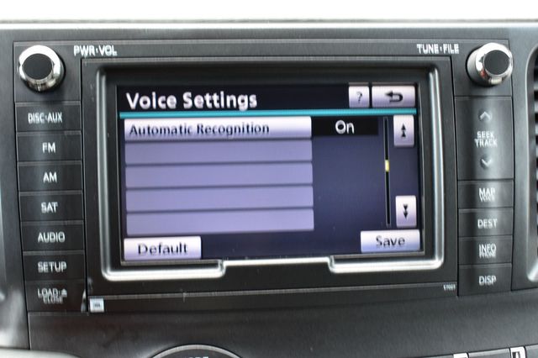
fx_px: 784
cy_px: 179
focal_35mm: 52
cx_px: 269
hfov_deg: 37.9
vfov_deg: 25.7
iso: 400
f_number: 7.1
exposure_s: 1/25
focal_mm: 35
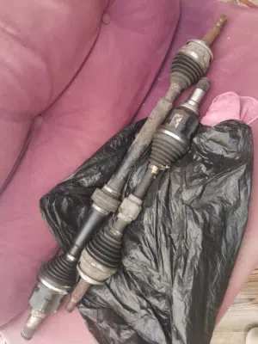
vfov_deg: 65.3
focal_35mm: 27
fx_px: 268
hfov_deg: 51.4
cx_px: 129
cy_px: 172
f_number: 1.8
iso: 510
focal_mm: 5.58
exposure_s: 1/100
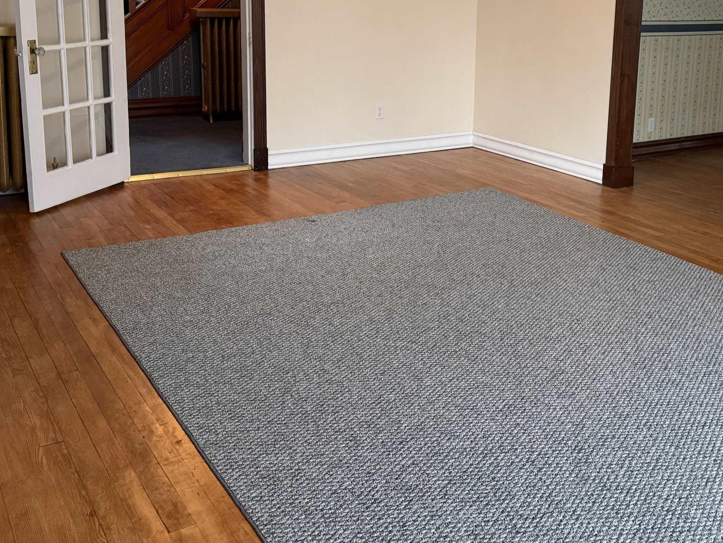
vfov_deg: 36.0
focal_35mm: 39
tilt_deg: -10.0
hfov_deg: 46.5
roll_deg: -2.3
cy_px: 134
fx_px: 815
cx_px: 525
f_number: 1.78
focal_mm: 6.76
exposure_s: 1/60
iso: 400
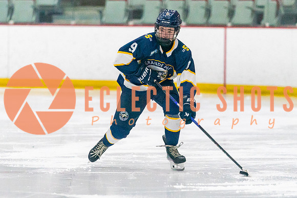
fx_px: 3314
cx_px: 141
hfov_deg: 5.1
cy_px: 108
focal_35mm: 402
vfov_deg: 3.4
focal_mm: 200
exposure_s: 1/1600
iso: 4000
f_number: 2.8
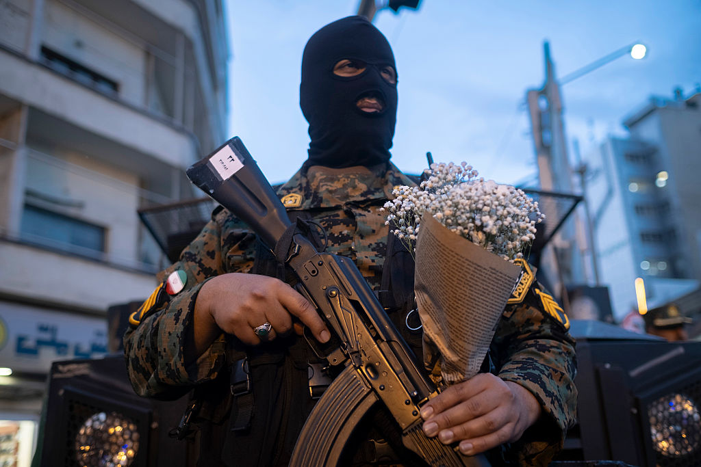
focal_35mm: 35
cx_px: 350
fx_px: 682
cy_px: 234
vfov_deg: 37.9
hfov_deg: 54.4
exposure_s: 1/80
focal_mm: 23
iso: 800
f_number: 2
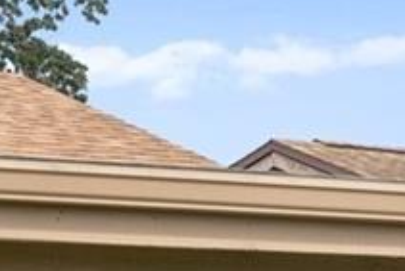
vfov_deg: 5.7
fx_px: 2645
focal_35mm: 235
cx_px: 259
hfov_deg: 8.8
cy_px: 519
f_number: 8
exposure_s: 1/400
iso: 320
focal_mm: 31
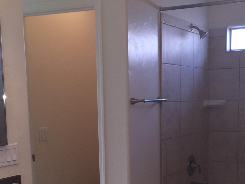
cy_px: 175
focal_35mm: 67
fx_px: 474
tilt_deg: -9.2
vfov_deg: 21.3
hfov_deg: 29.0
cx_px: 125
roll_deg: -0.1
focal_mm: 4.15
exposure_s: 1/40
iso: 32
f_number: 2.2
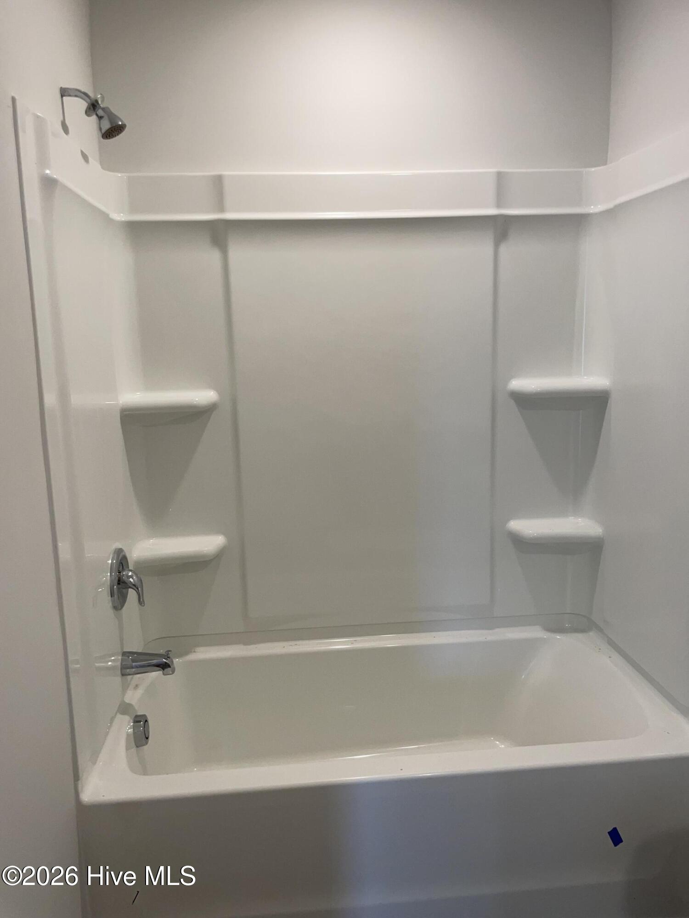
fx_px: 690
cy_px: 459
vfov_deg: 67.3
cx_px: 344
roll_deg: +0.8
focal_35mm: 26
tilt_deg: -12.0
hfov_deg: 53.1
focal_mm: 4.2
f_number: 1.6
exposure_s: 1/120
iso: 80
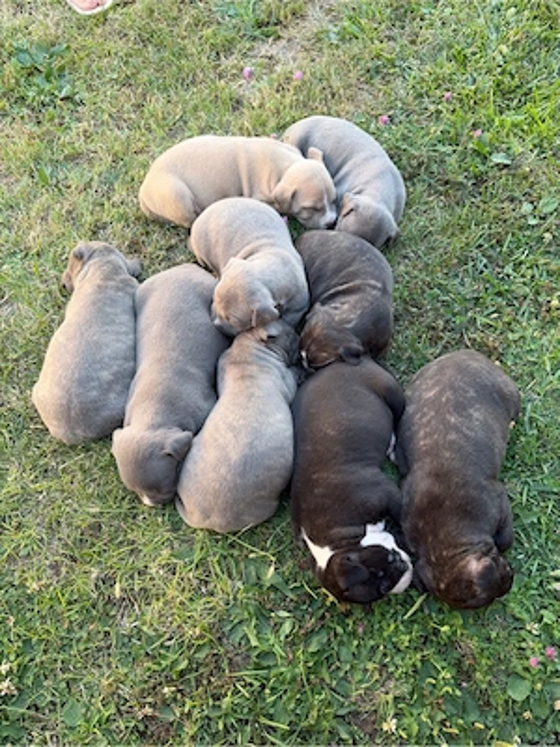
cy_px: 374
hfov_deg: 56.8
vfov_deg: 71.6
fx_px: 518
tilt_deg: -64.4
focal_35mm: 24
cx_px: 280
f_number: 1.78
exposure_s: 1/162
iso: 64
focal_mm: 6.76
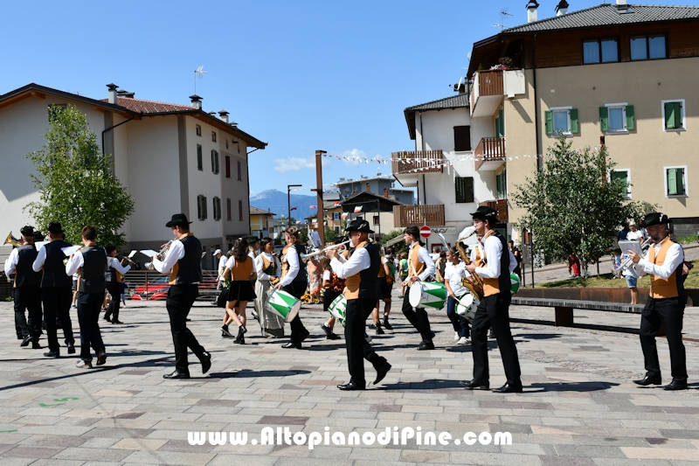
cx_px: 350
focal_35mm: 33
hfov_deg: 57.2
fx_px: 641
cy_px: 233
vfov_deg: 40.0
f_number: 9
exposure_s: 1/320
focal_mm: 22
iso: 100
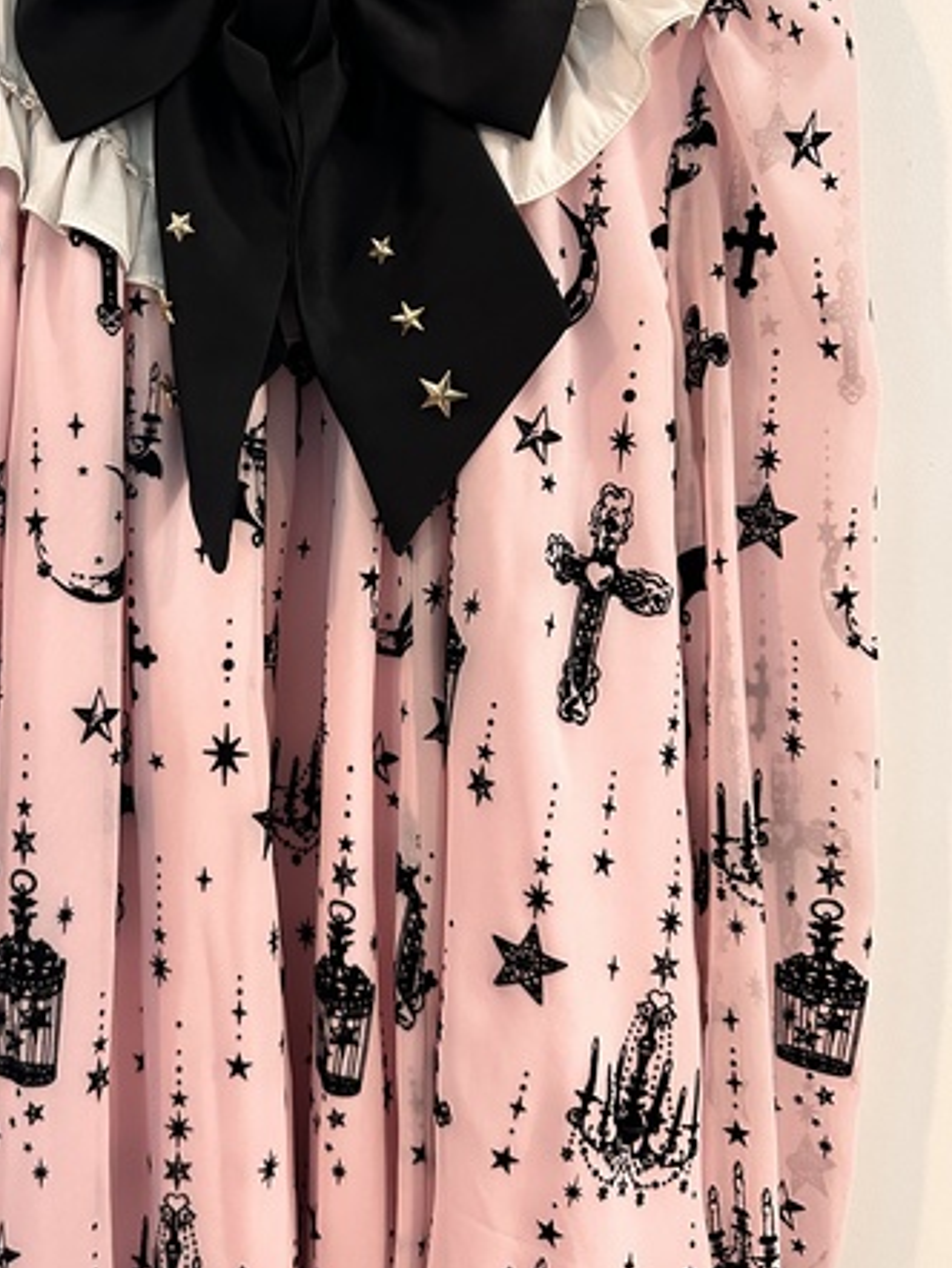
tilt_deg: -7.0
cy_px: 552
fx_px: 1282
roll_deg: -1.2
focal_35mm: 35
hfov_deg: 39.9
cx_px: 270
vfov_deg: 52.5
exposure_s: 1/60
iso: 400
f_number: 1.78
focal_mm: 6.86
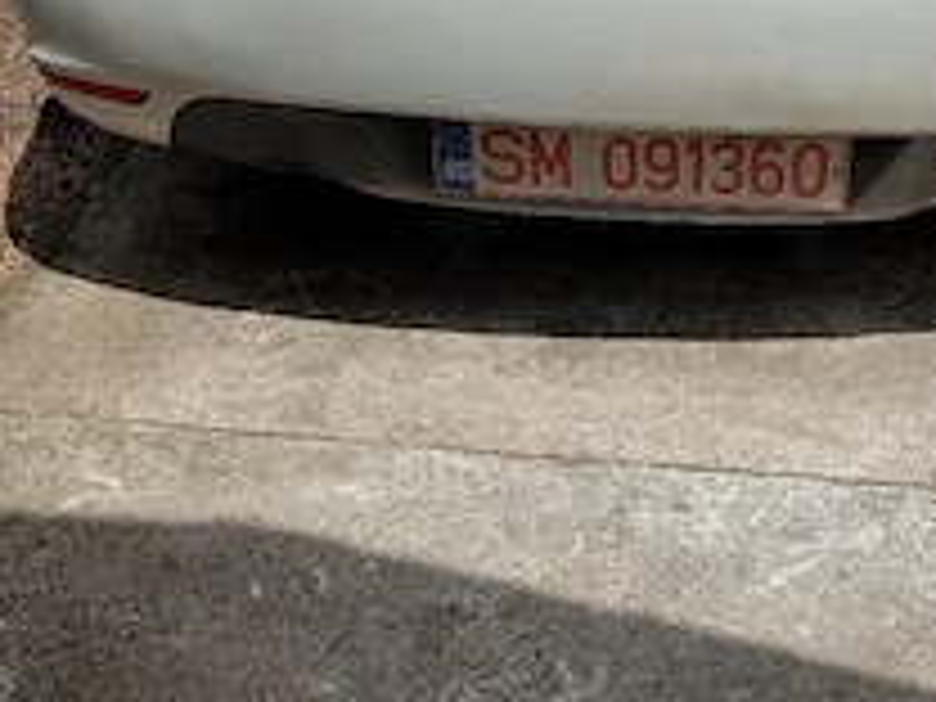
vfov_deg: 27.7
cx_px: 670
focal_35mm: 52
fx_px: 1406
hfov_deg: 36.2
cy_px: 198
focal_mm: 3.98
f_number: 1.8
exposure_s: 1/833
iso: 20
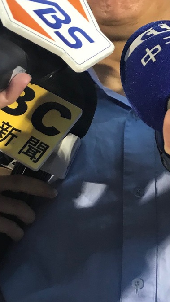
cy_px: 172
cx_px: 120
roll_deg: +0.0
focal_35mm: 68
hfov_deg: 17.7
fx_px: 544
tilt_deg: +18.7
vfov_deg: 30.9
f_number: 1.8
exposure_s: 1/30
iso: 32
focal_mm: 3.99
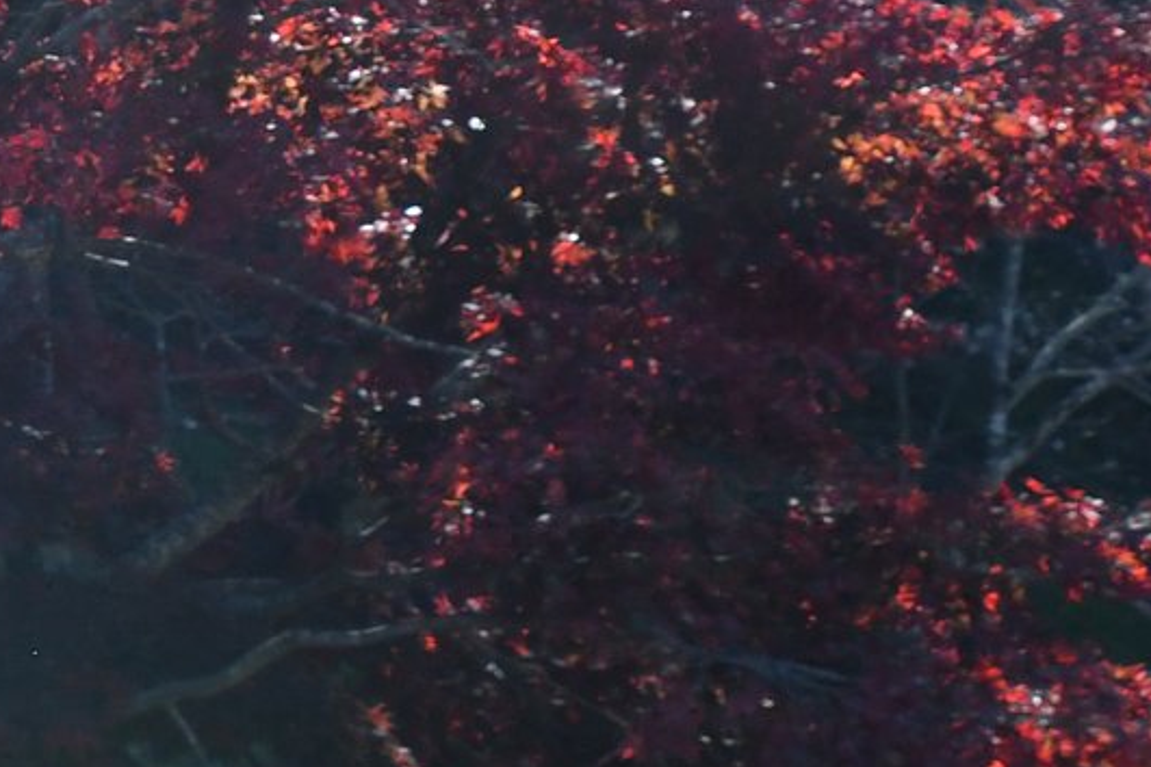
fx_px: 11477
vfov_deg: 3.8
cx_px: -858
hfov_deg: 5.7
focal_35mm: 359
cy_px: -640
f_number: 8
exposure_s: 1/1000
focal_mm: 62
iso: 1000
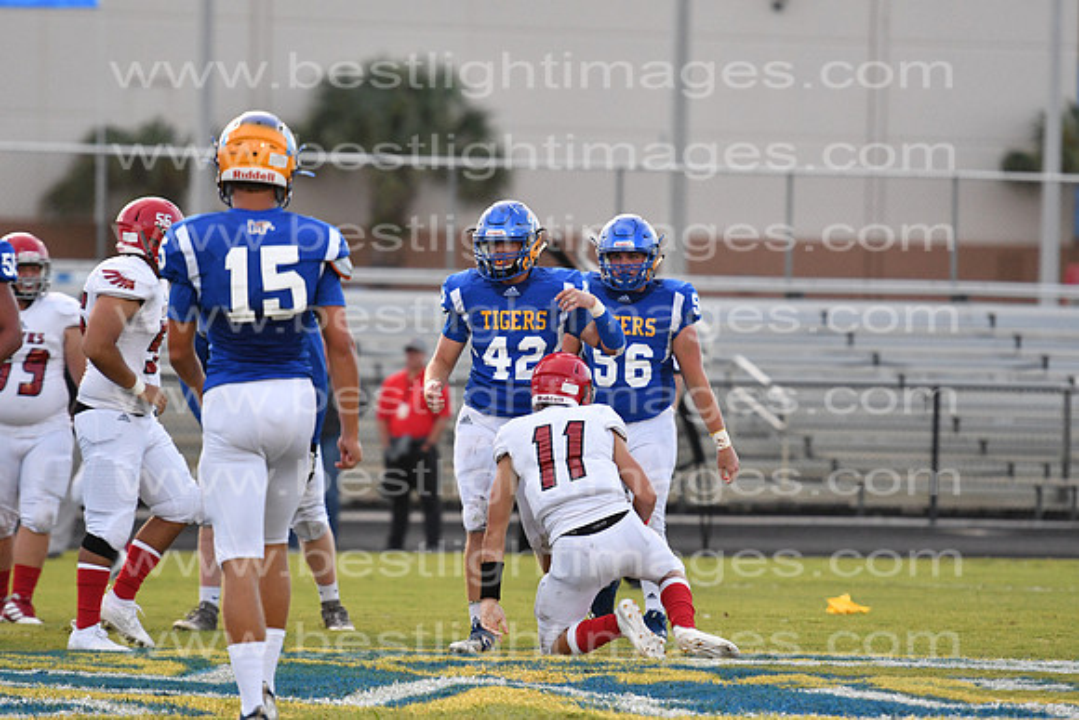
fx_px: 8319
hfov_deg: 7.4
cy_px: 360
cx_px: 540
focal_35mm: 278
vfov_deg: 5.0
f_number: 3.2
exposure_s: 1/1000
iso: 1600
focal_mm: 185
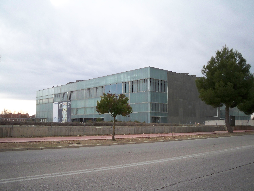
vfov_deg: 40.7
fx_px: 257
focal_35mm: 35
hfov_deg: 52.6
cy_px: 96
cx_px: 127
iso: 250
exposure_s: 1/500
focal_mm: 6.3
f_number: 4.7
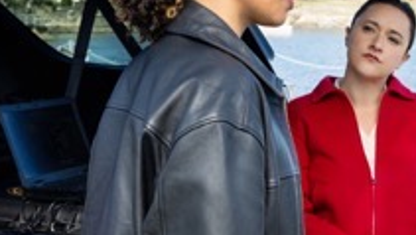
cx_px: 479
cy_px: 106
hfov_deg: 18.0
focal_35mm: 114
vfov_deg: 10.7
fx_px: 1258
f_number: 5.6
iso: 800
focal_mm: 31
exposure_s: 1/1250
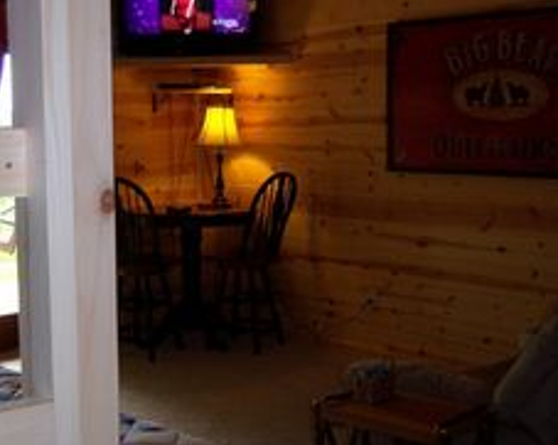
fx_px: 940
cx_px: 211
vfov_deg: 26.6
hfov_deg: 32.9
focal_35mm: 57
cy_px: 241
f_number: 2.8
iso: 80
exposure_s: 1/60
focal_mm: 7.5
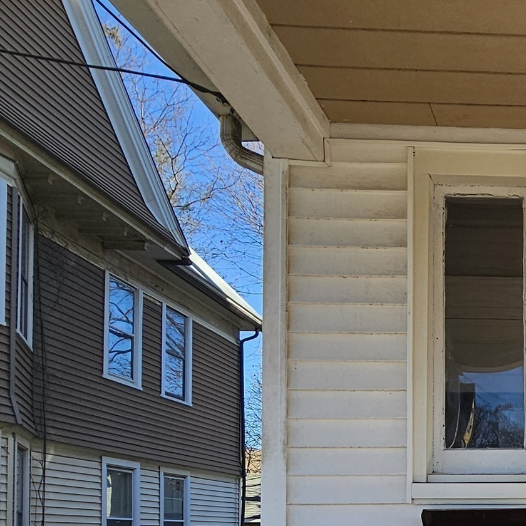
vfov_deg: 36.5
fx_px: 722
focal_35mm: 42
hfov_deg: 32.9
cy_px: 511
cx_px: 630
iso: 50
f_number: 2.2
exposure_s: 1/1000
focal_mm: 2.2
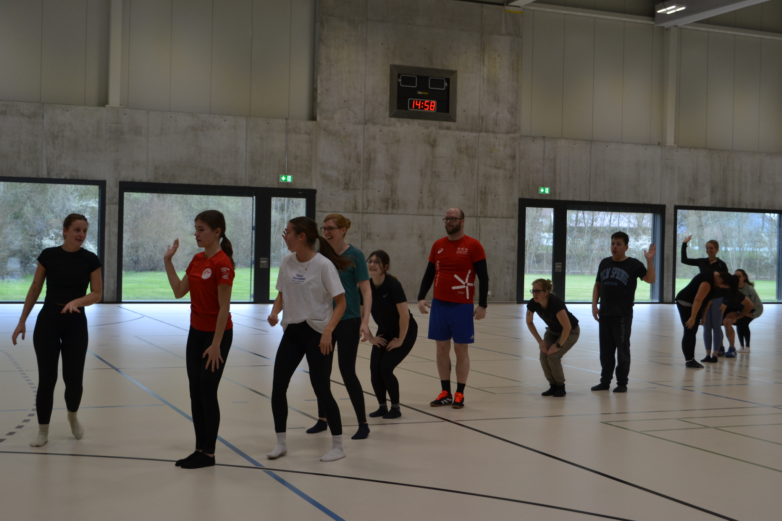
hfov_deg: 41.1
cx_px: 391
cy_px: 260
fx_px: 1043
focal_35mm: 48
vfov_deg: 28.1
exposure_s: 1/125
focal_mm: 32
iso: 400
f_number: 5.6
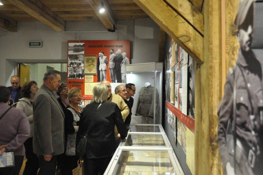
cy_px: 88
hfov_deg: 57.3
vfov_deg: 39.9
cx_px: 132
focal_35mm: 33
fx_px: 241
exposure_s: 1/125
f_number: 5.6
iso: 3200
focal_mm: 22
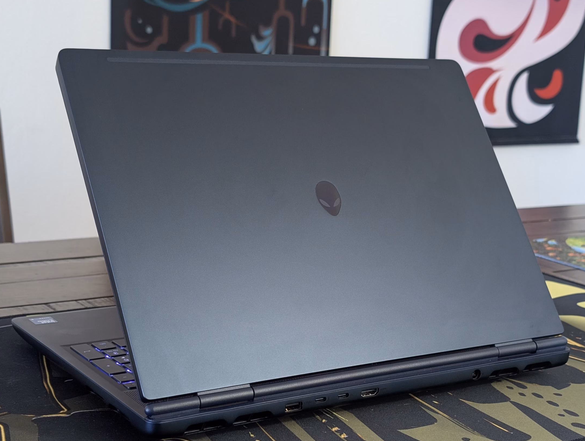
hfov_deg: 33.2
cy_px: 246
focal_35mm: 58
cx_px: 301
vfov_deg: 25.3
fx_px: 982
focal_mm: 6.9
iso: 77
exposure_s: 1/24
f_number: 1.68
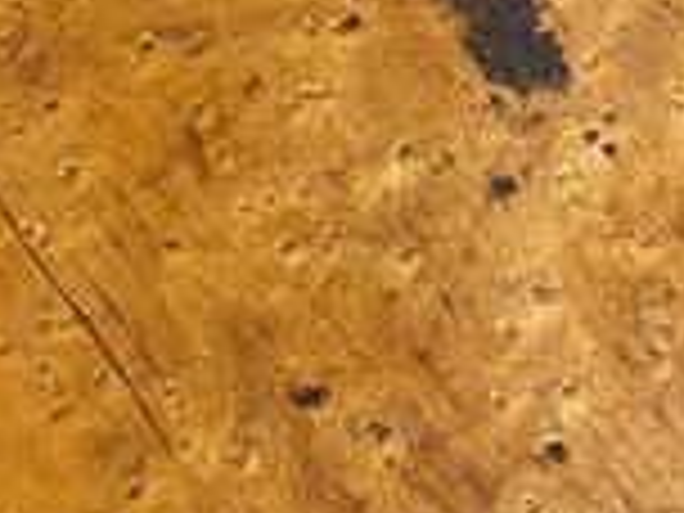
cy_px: 68
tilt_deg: -56.3
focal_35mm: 66
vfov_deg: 21.8
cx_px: 374
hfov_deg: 29.4
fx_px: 1304
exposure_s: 1/50
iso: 320
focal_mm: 5.1
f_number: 1.6
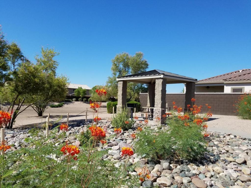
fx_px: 189
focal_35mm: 26
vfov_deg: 53.1
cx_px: 126
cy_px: 94
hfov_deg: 67.3
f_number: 1.7
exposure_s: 1/3016
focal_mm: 4.2
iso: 50
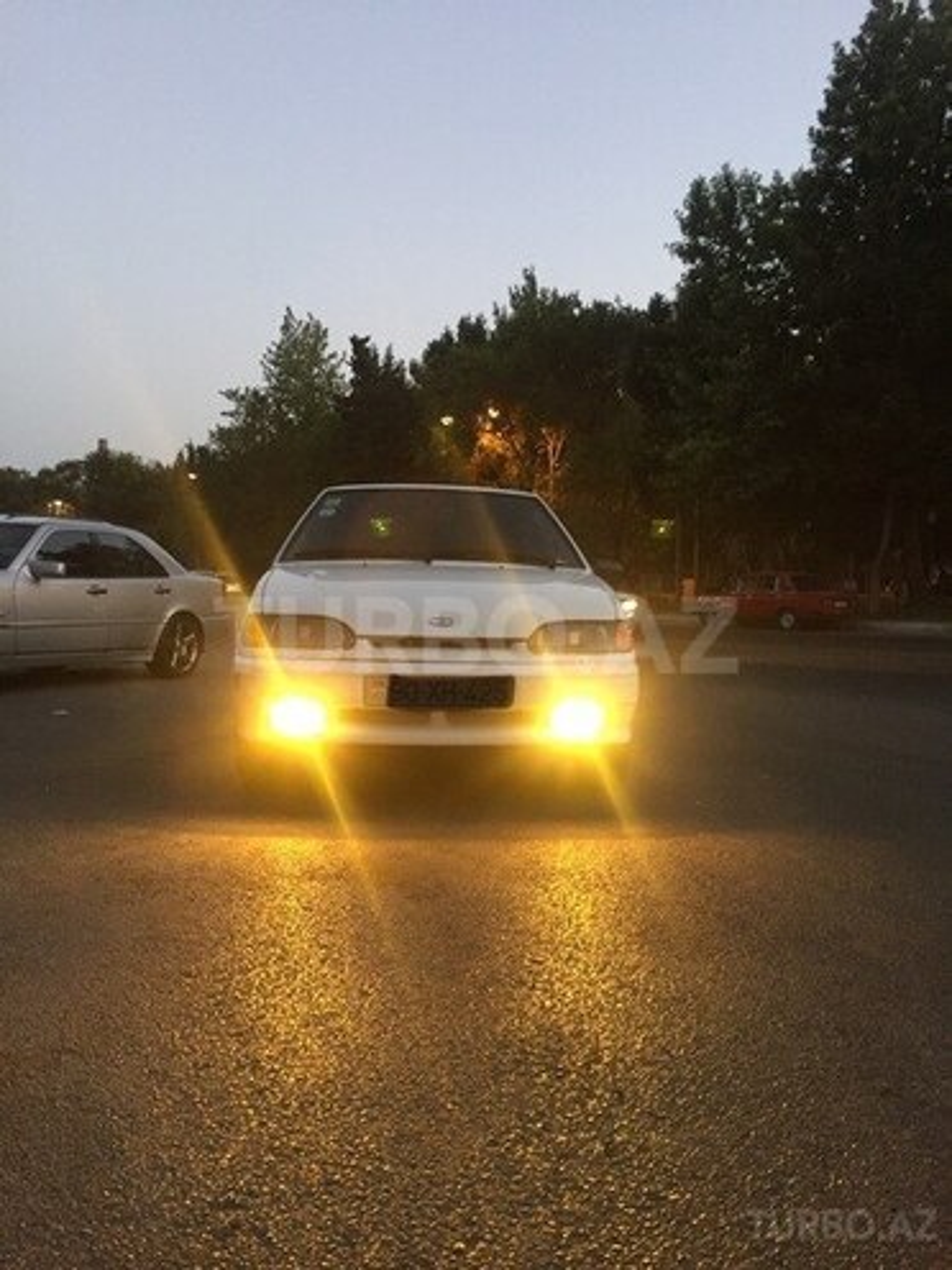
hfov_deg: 48.2
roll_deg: -0.4
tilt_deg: +0.0
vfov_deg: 61.7
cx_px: 476
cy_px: 635
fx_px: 1063
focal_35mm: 29
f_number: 2.2
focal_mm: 4.15
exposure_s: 1/33
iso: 160
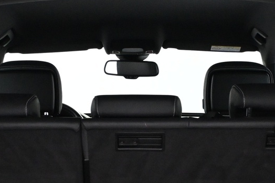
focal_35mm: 104
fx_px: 797
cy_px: 254
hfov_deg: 19.6
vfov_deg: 12.6
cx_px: 134
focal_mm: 22.5
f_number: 4
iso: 3600
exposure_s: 1/60
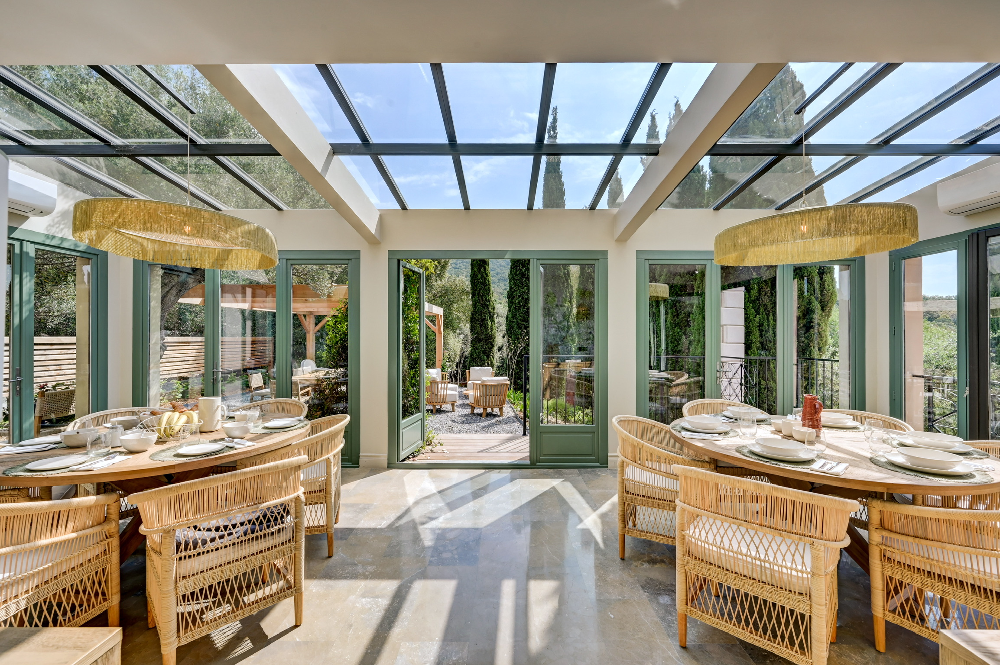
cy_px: 332
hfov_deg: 104.3
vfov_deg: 81.1
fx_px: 389
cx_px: 500
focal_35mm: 14
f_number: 11
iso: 100
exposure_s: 1/200
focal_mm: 14
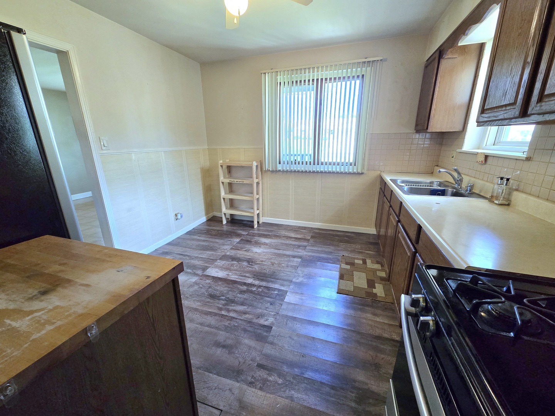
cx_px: 278
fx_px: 208
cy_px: 208
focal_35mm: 13
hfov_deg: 106.2
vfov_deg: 89.9
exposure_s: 1/60.2
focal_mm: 2.2
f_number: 2.2
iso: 320
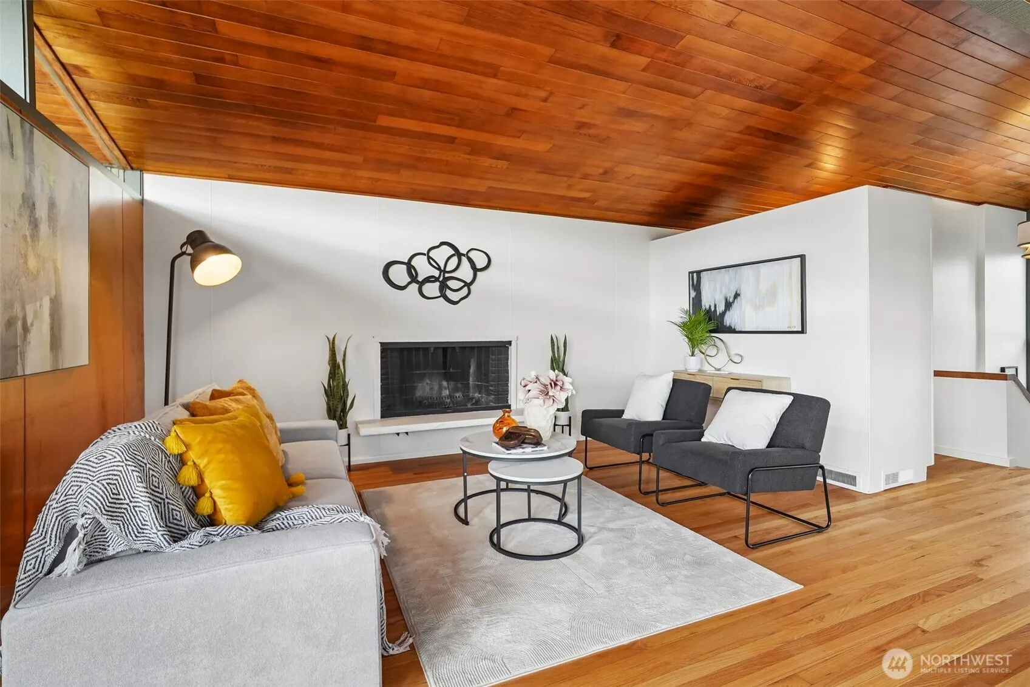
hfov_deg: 96.7
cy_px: 344
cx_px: 515
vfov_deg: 73.7
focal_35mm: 16
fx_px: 458
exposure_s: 1/30
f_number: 8
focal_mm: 16
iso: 1600
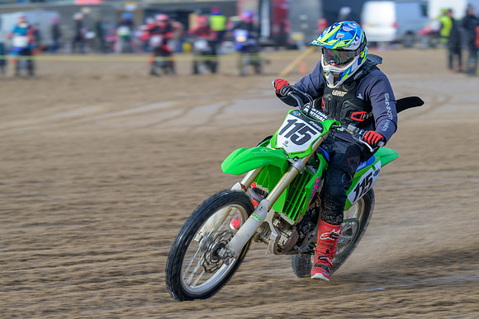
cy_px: 173
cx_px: 240
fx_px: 3891
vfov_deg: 4.7
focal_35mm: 292
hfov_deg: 7.0
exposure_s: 1/320
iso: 280
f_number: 8
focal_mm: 270
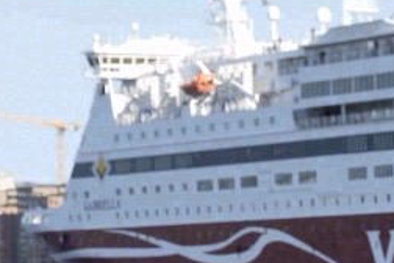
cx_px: 530
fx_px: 2189
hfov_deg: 10.1
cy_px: 207
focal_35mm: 200
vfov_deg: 6.9
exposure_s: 1/250
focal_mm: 42
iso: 100
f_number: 8
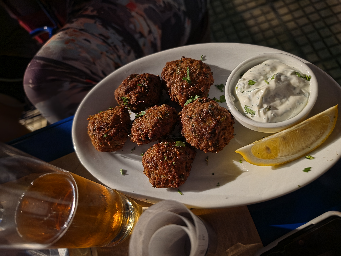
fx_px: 227
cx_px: 170
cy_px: 128
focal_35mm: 23
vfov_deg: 58.9
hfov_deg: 73.9
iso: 800
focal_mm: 6.5
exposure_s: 1/9.24
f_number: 1.4
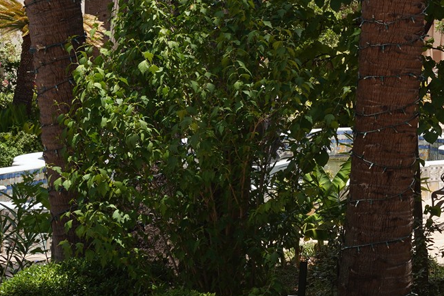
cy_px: -18
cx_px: 665
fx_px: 1406
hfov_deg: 16.4
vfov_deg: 11.9
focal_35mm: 114
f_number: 10
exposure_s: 1/100
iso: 100
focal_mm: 37
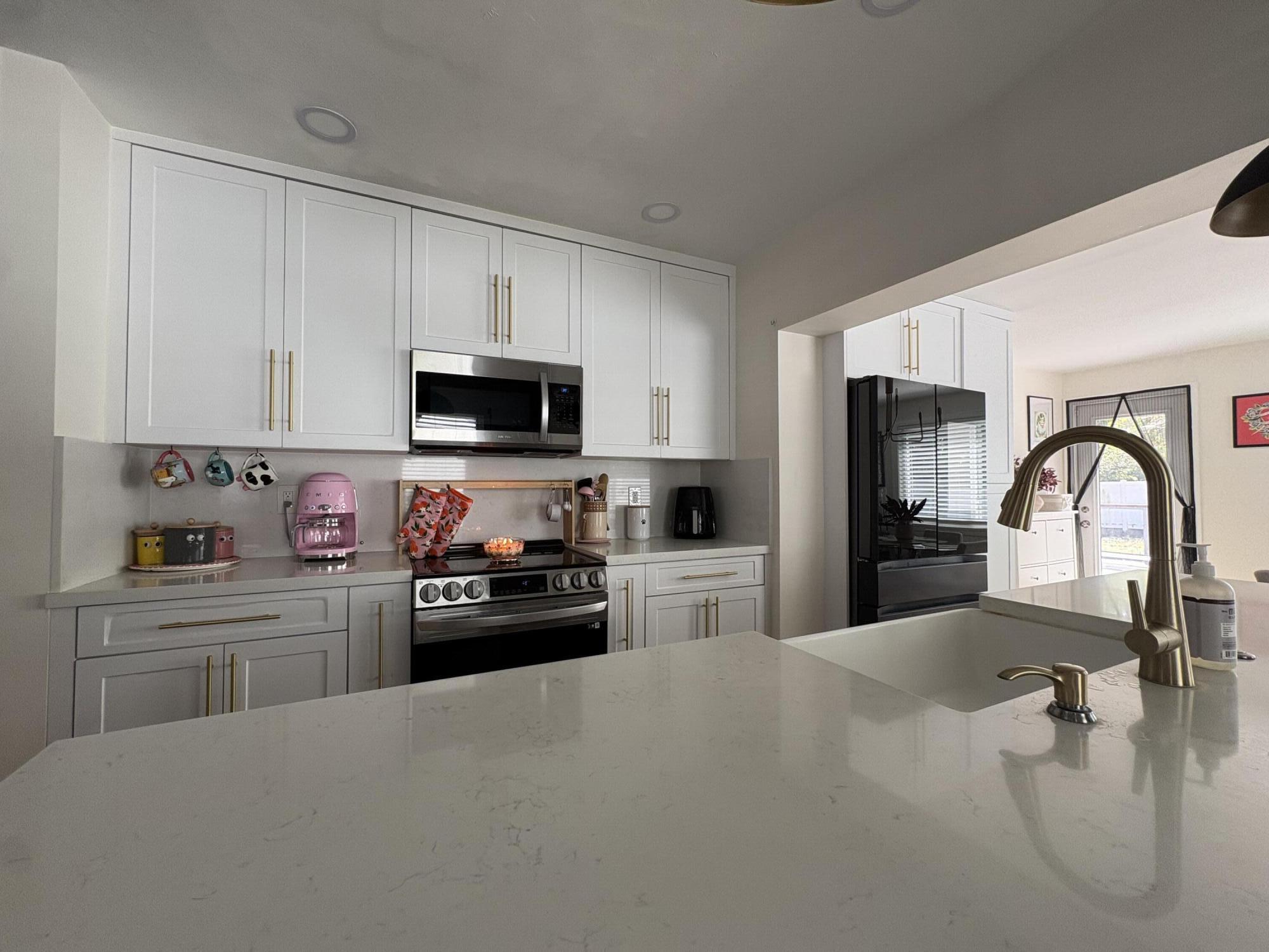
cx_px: 634
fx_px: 513
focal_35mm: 14
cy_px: 476
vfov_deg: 85.7
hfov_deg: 102.1
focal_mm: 2.22
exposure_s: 1/99
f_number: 2.2
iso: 160
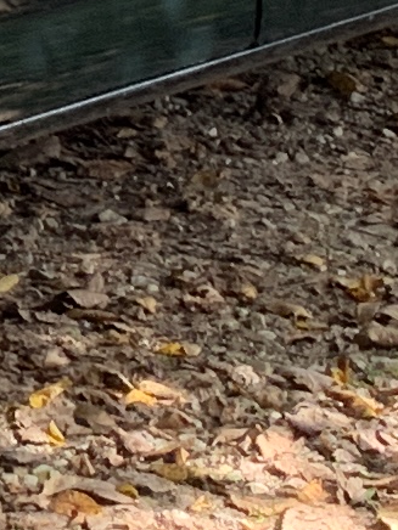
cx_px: -469
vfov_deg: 7.2
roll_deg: -0.1
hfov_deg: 5.4
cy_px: -379
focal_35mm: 268
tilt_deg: -8.8
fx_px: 4108
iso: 16
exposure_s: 1/122
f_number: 1.8
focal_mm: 3
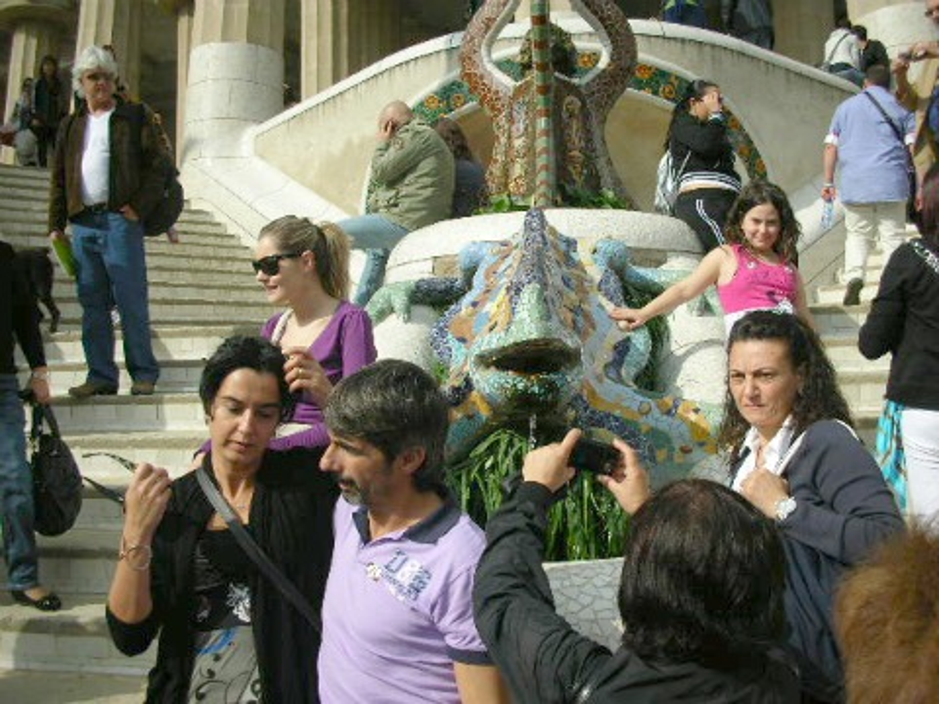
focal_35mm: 35
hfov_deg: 52.6
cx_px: 470
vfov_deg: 40.7
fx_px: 949
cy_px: 352
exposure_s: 1/158
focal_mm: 5.8
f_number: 8.5
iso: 50
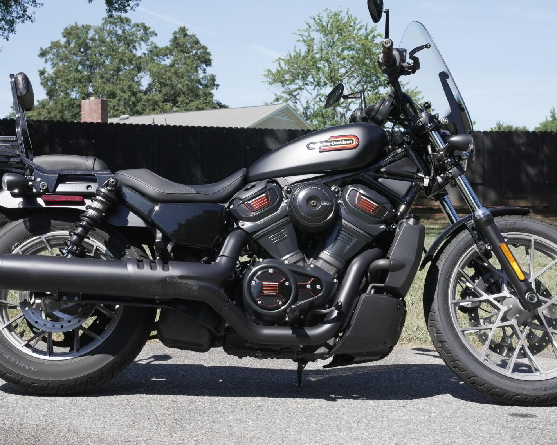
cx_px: 274
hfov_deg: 28.3
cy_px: 190
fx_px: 1103
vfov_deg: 22.8
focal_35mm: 67
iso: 1250
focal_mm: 50.7
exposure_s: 1/800
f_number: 11
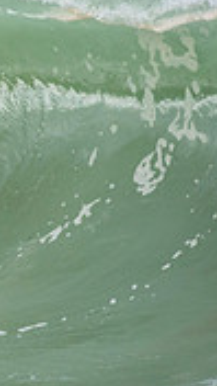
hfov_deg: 0.5
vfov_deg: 0.8
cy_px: 218
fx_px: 26565
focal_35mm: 2597
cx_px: -313
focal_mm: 500
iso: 280
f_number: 5.6
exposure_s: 1/1000
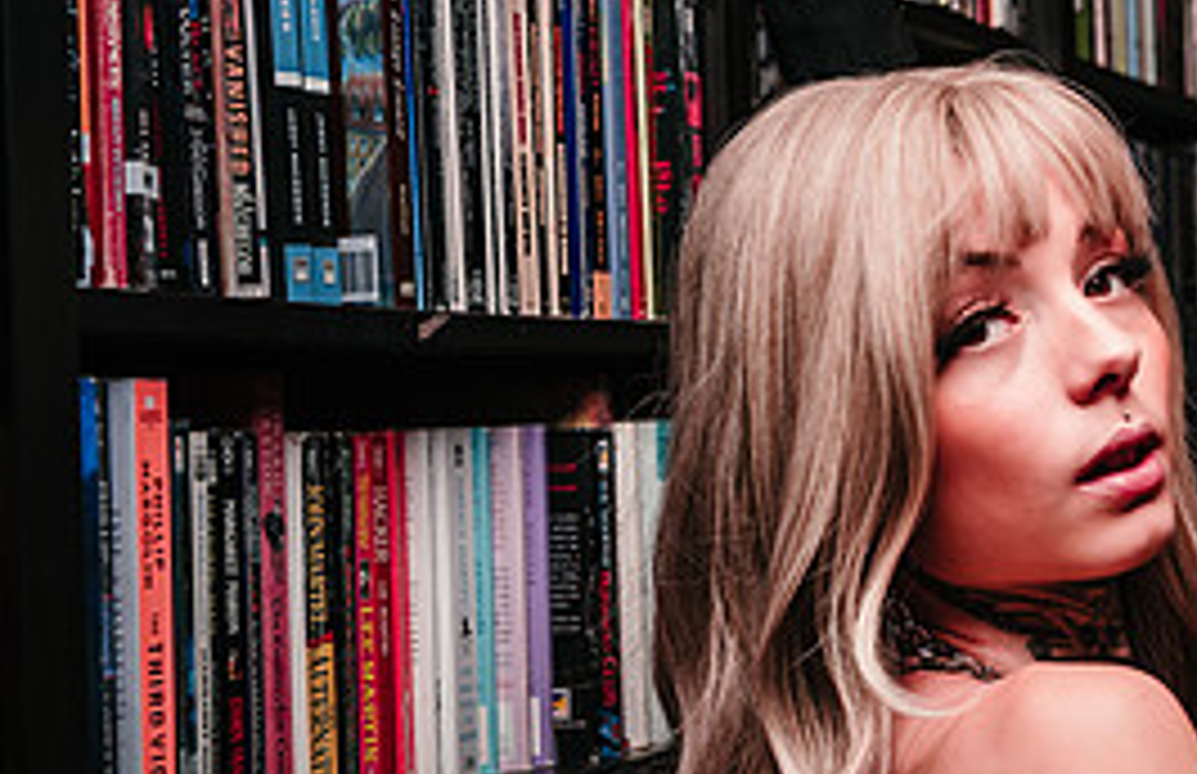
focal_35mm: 88
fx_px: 2899
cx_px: 1080
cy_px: 400
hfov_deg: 22.7
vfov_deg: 15.2
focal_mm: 40
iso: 64
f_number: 4.5
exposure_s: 1/80
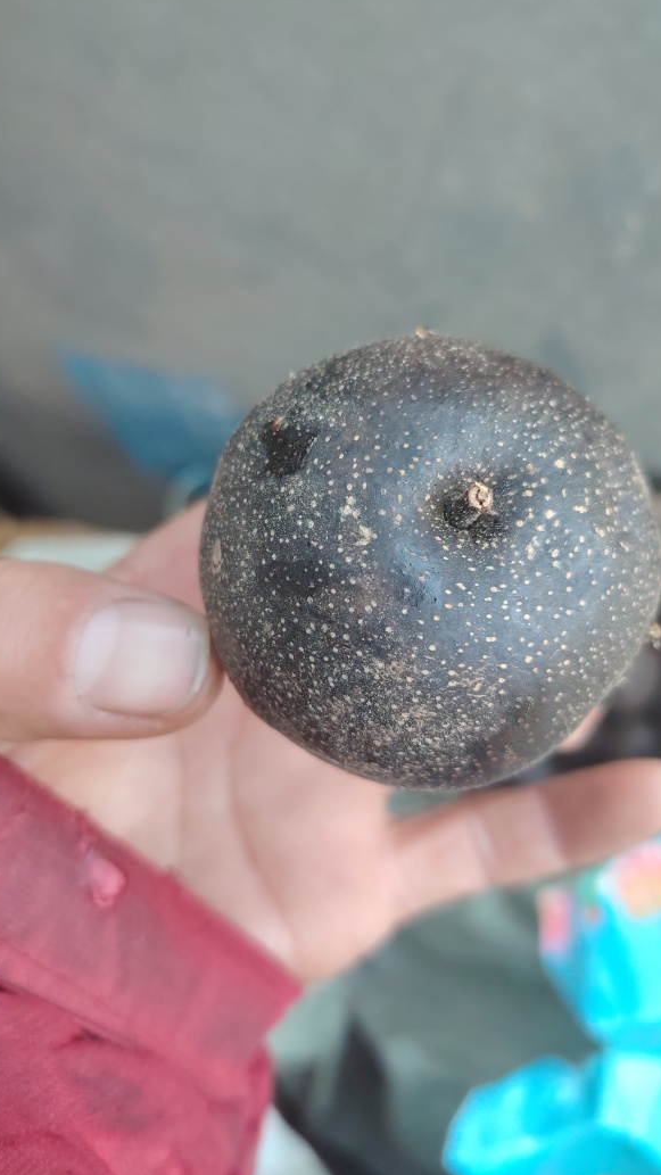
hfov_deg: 42.9
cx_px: 348
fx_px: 841
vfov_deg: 69.9
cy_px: 574
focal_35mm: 27
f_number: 1.75
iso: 5266
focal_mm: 5.25
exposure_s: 1/400
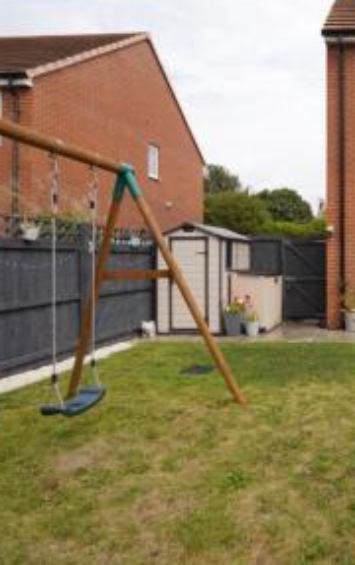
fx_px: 417
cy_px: 255
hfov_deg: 39.0
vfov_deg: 68.2
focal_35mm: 27
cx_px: 379
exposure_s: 1/160
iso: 400
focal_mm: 16
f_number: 14
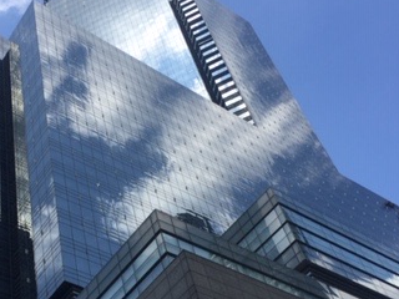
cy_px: 223
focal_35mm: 58
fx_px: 669
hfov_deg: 33.0
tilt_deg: +48.1
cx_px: 135
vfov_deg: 25.0
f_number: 2.2
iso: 32
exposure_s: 1/1236
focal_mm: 4.15
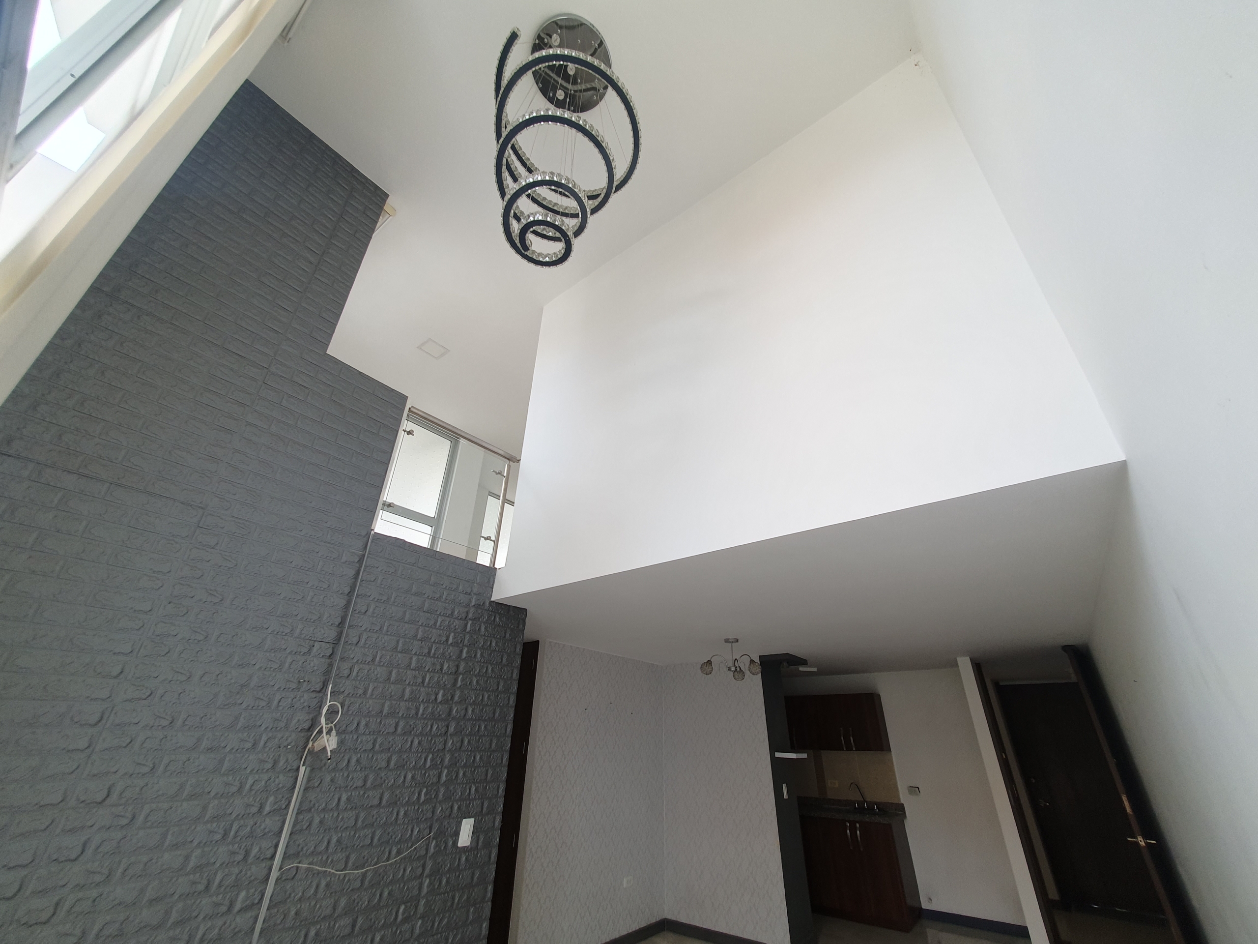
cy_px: 472
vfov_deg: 89.9
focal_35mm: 13
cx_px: 629
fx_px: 472
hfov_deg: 106.2
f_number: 2.2
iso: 64
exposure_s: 1/120
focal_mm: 1.8
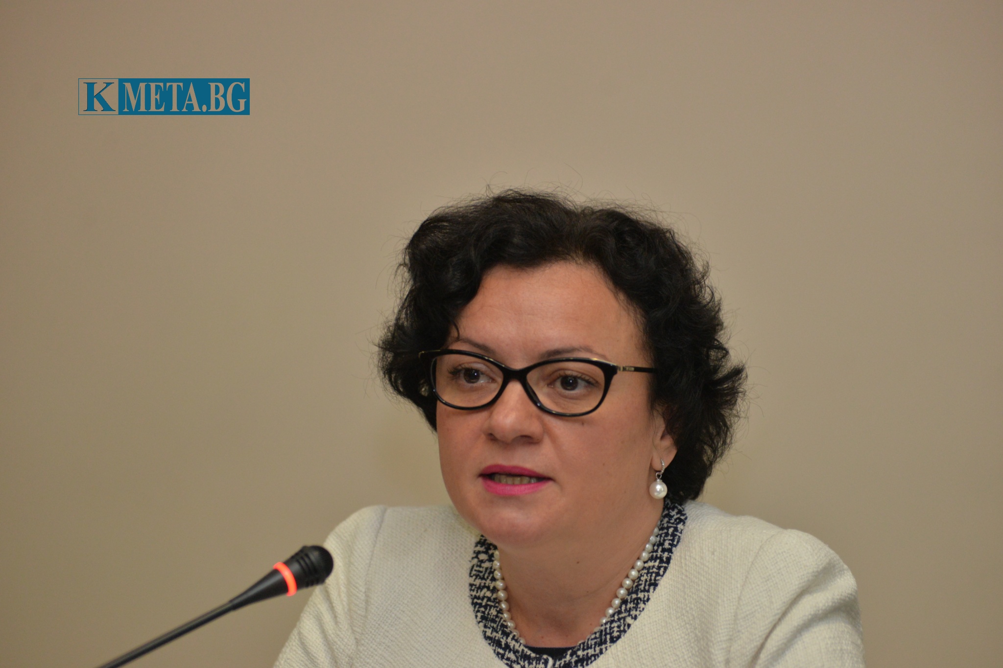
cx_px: 502
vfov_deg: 7.4
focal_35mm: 185
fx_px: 5154
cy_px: 334
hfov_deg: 11.1
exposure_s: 1/160
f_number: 3.5
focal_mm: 185
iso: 1600
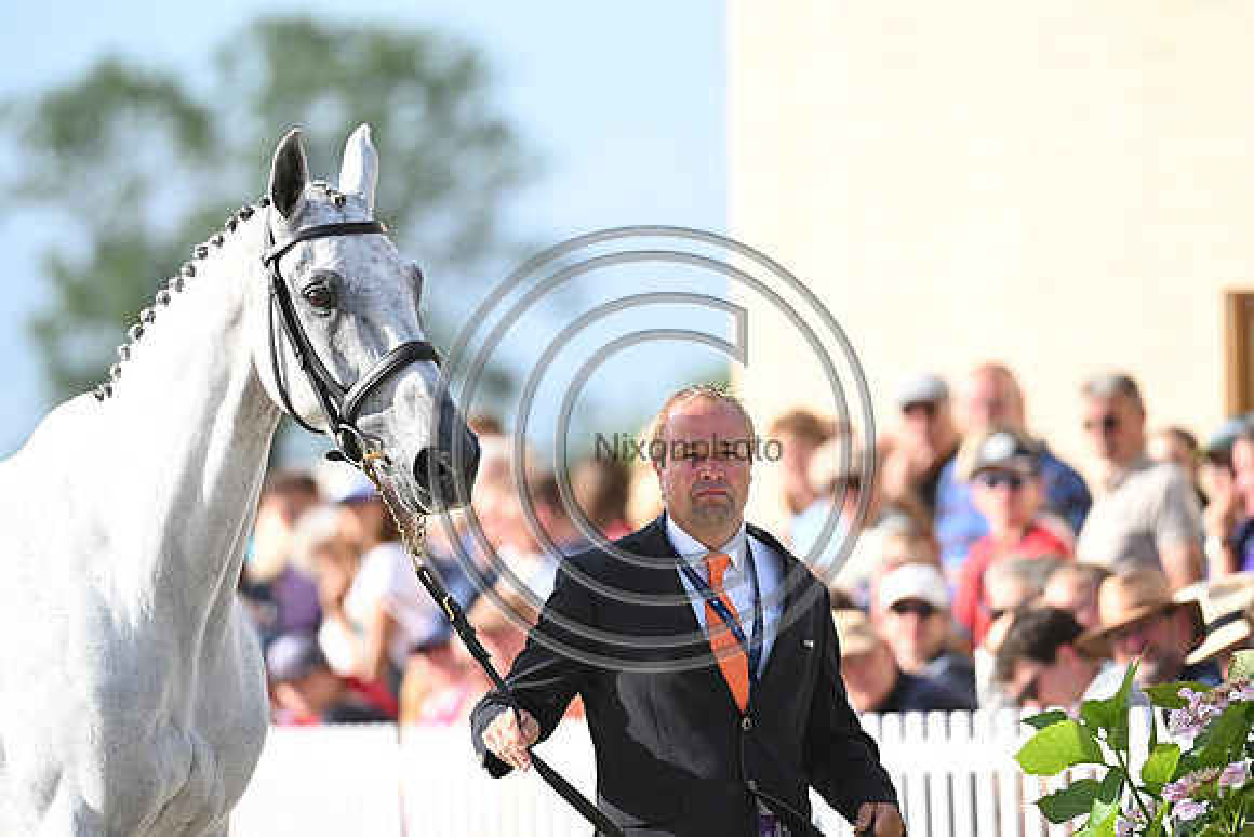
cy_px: 418
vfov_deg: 3.6
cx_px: 627
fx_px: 13239
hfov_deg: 5.4
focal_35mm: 380
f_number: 5
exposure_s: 1/1600
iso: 720
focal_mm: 380
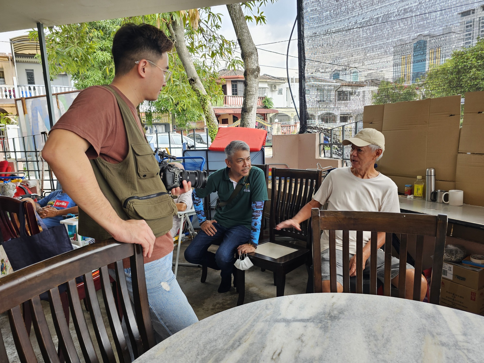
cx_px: 242
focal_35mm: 23
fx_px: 322
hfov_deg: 73.9
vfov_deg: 58.9
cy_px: 182
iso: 25
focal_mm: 6.3
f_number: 1.7
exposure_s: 1/100
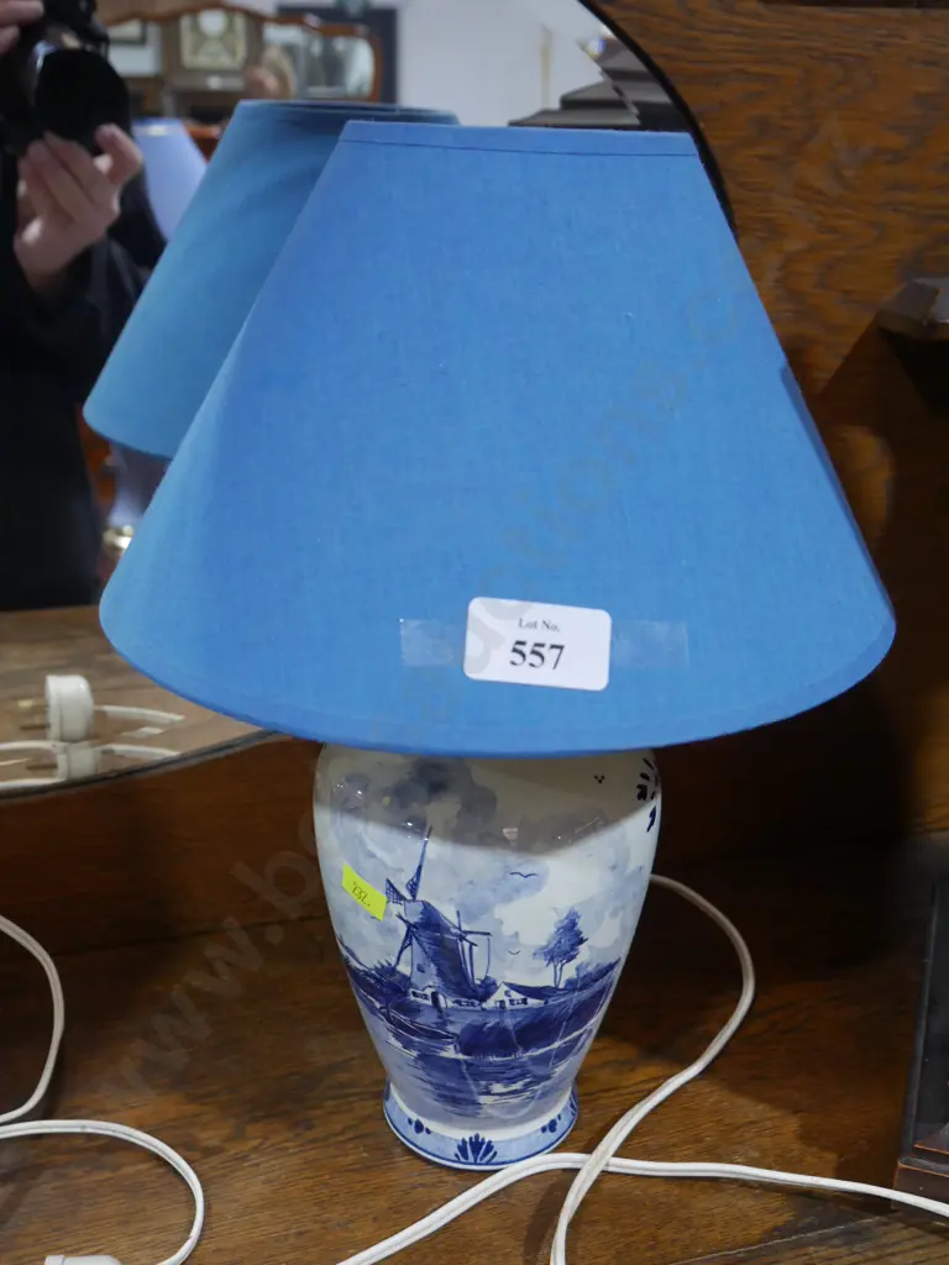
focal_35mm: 40
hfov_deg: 36.0
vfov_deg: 46.8
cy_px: 632
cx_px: 474
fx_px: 1462
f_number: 5
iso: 1000
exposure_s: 1/60
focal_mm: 20
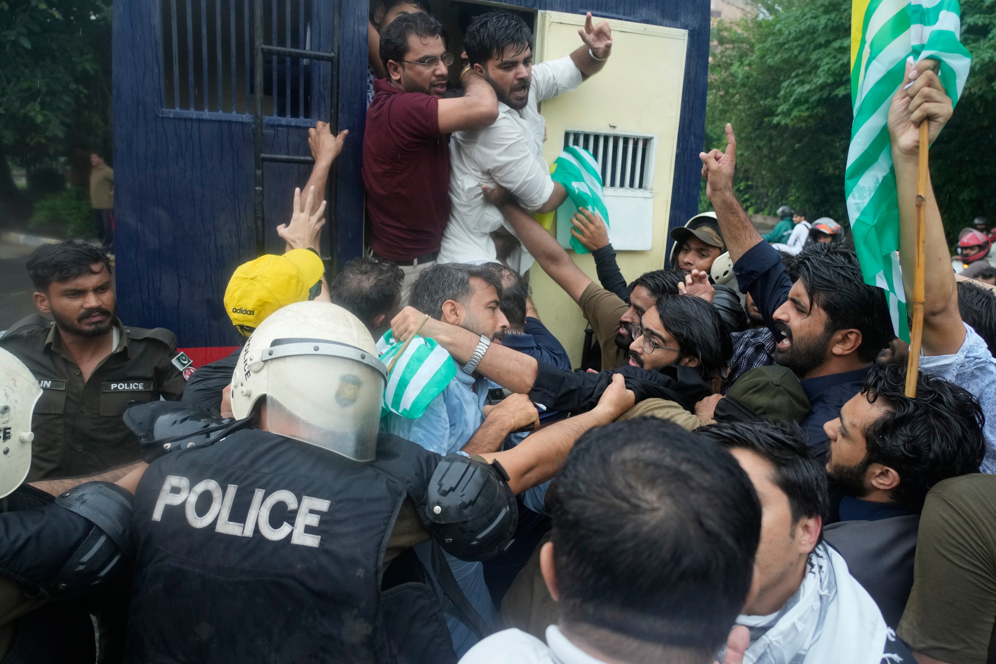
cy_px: 324
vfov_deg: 51.3
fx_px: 692
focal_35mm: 25
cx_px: 487
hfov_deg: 71.5
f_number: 4
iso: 1000
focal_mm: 24
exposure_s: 1/500
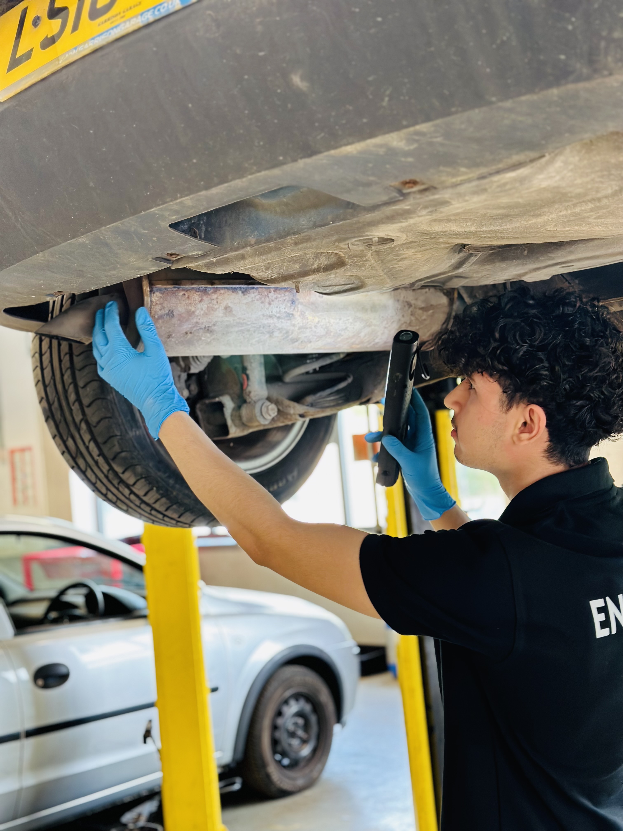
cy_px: 416
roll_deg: +5.4
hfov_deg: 30.3
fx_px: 1152
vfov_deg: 39.7
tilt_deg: +1.8
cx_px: 312
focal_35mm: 48
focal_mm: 6.86
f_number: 1.78
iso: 200
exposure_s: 1/100
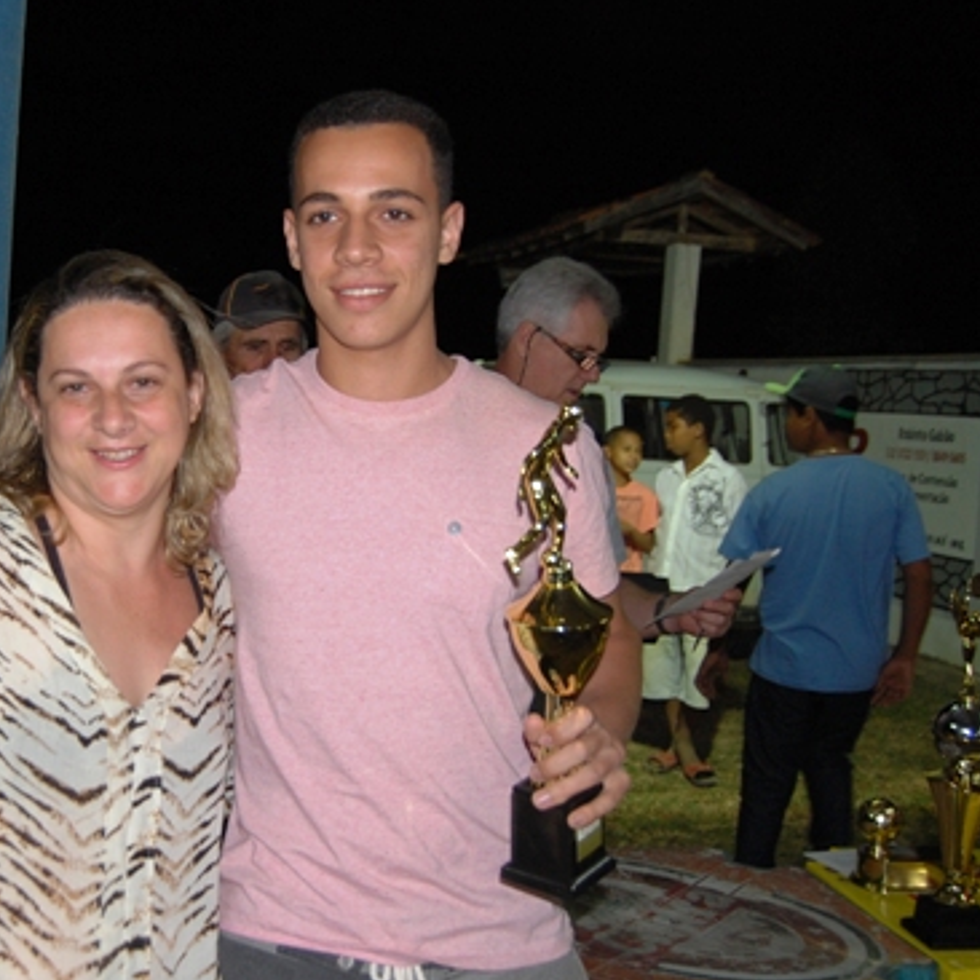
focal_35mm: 46
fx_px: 1473
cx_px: 257
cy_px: 497
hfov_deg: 36.0
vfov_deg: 36.8
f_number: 3.8
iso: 400
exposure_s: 1/60
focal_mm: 22
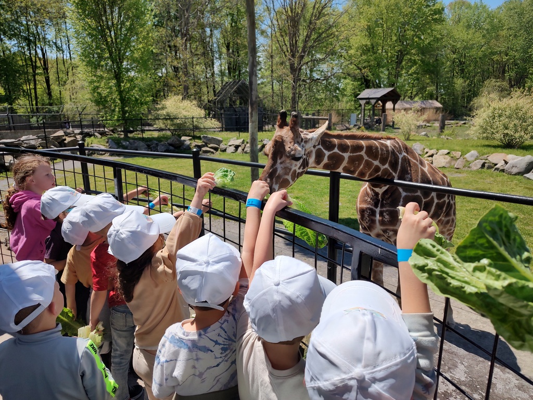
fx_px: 370
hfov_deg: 71.6
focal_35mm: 24
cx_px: 266
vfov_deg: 56.8
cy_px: 200
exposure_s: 1/1042
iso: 100
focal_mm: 5.88
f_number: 1.9
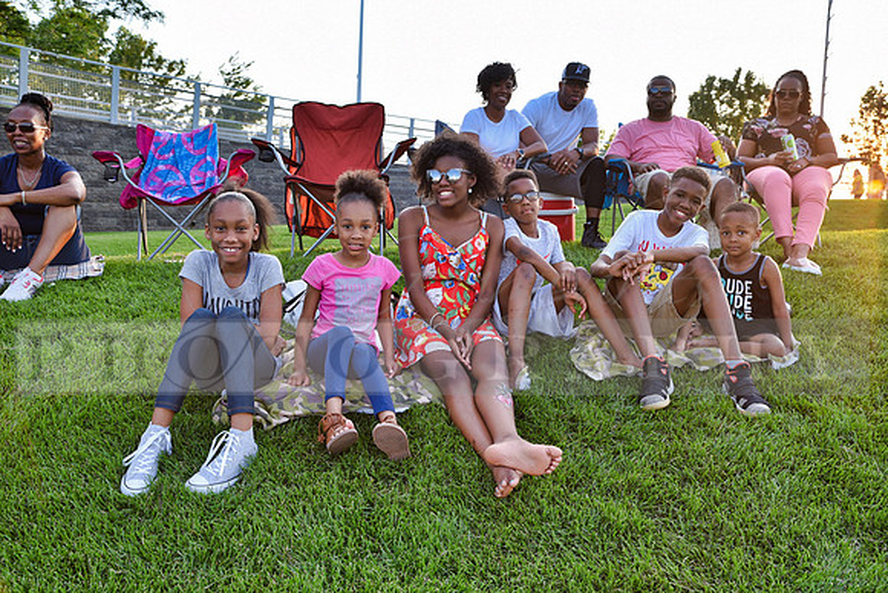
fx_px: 789
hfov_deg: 58.7
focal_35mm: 32
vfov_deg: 41.1
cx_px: 444
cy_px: 296
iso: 200
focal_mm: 32
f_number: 5
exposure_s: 1/100
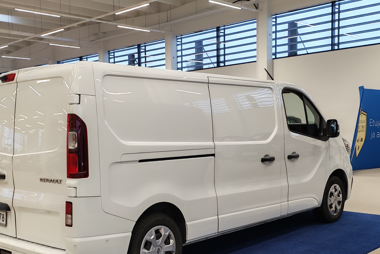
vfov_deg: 28.4
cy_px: 172
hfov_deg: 41.8
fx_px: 496
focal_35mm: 47
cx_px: 159
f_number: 1.9
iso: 200
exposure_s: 1/100
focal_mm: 6.12
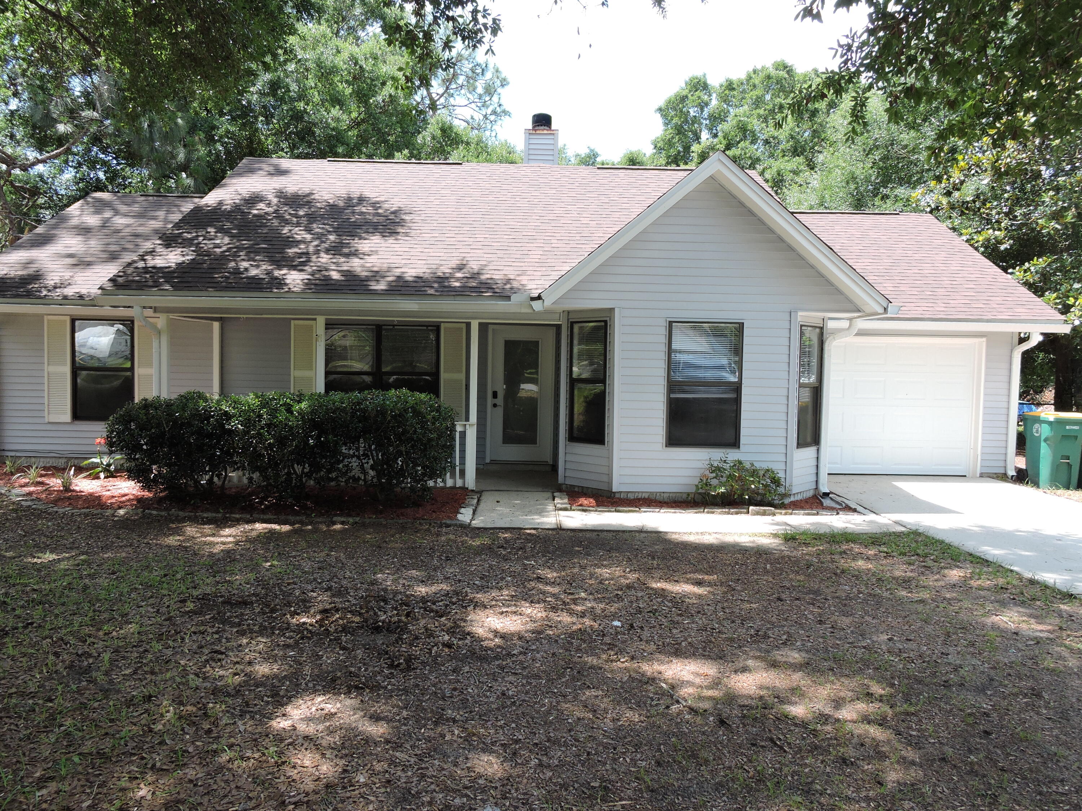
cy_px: 406
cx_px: 541
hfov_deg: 71.6
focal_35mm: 24
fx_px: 750
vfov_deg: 56.8
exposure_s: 1/200
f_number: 3.3
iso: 100
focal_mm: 4.3
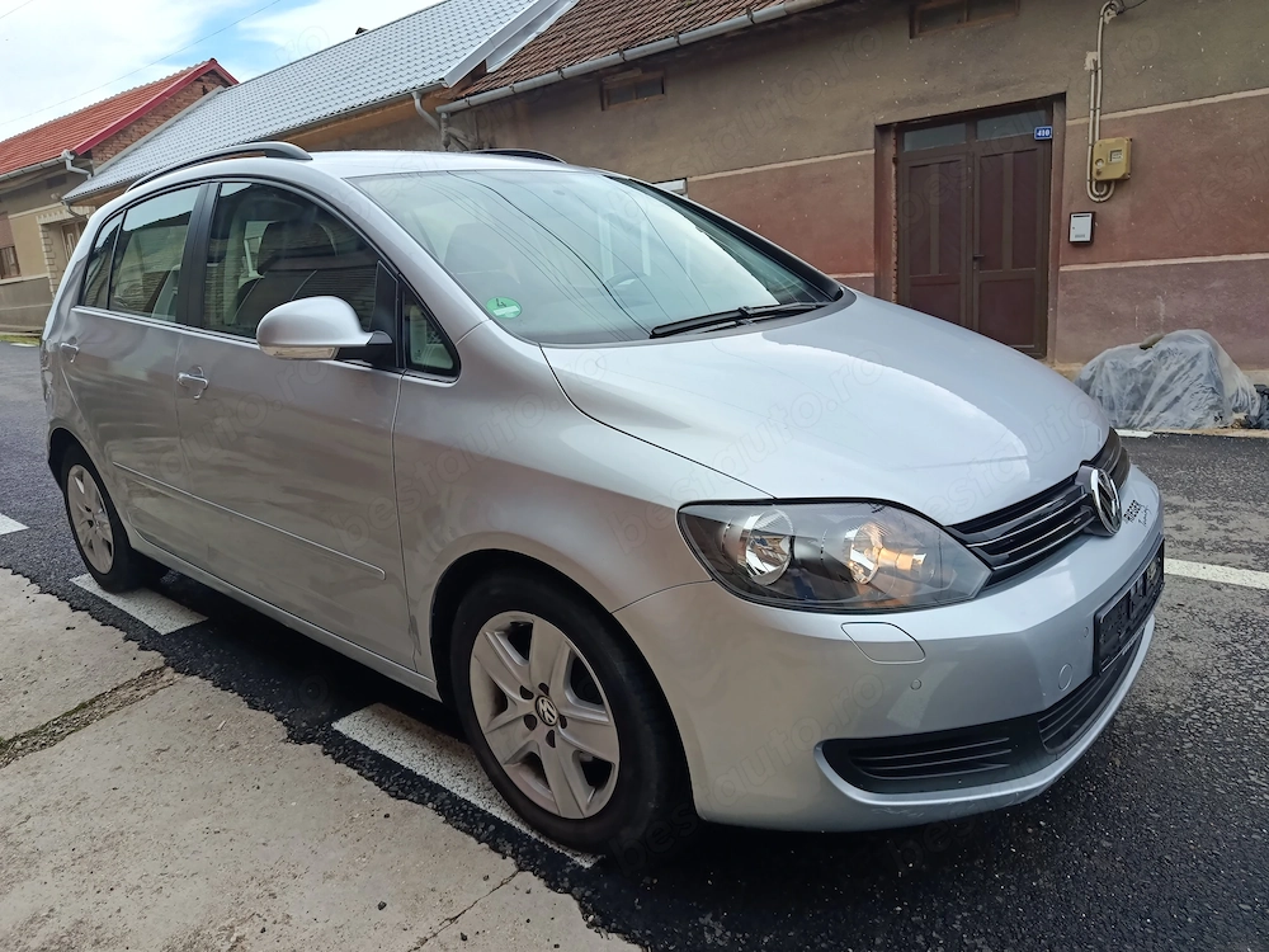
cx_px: 634
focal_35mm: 24
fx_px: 880
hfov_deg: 71.6
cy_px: 476
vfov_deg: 56.8
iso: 125
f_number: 1.7
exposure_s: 1/100
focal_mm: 5.24
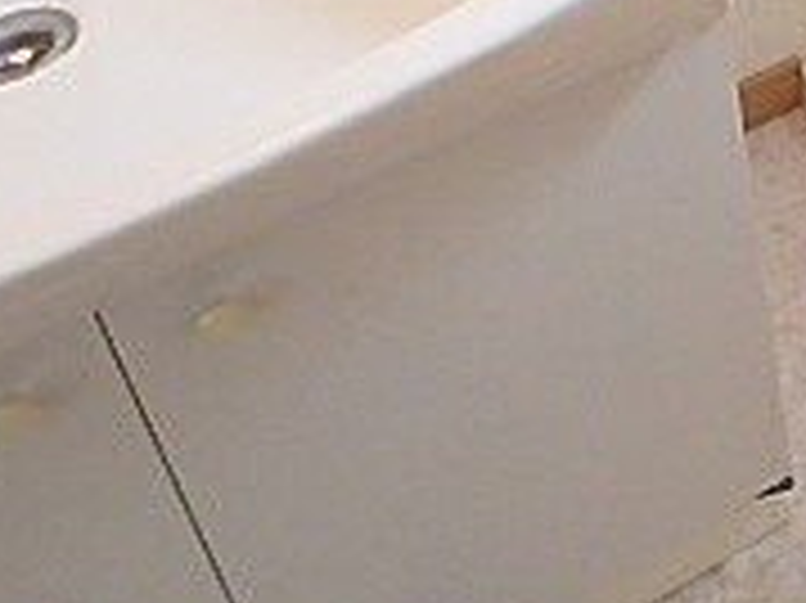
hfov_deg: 21.9
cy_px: -414
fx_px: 1745
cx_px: 1193
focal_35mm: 75
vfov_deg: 16.9
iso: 320
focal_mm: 3.7
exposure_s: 1/30
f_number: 3.5
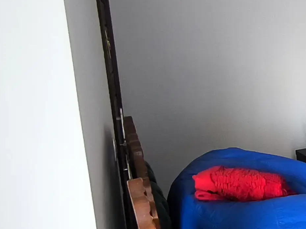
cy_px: 104
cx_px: 415
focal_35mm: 56
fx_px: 495
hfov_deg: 27.6
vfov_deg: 26.1
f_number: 2.2
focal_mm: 1.65
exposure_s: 1/30
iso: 250
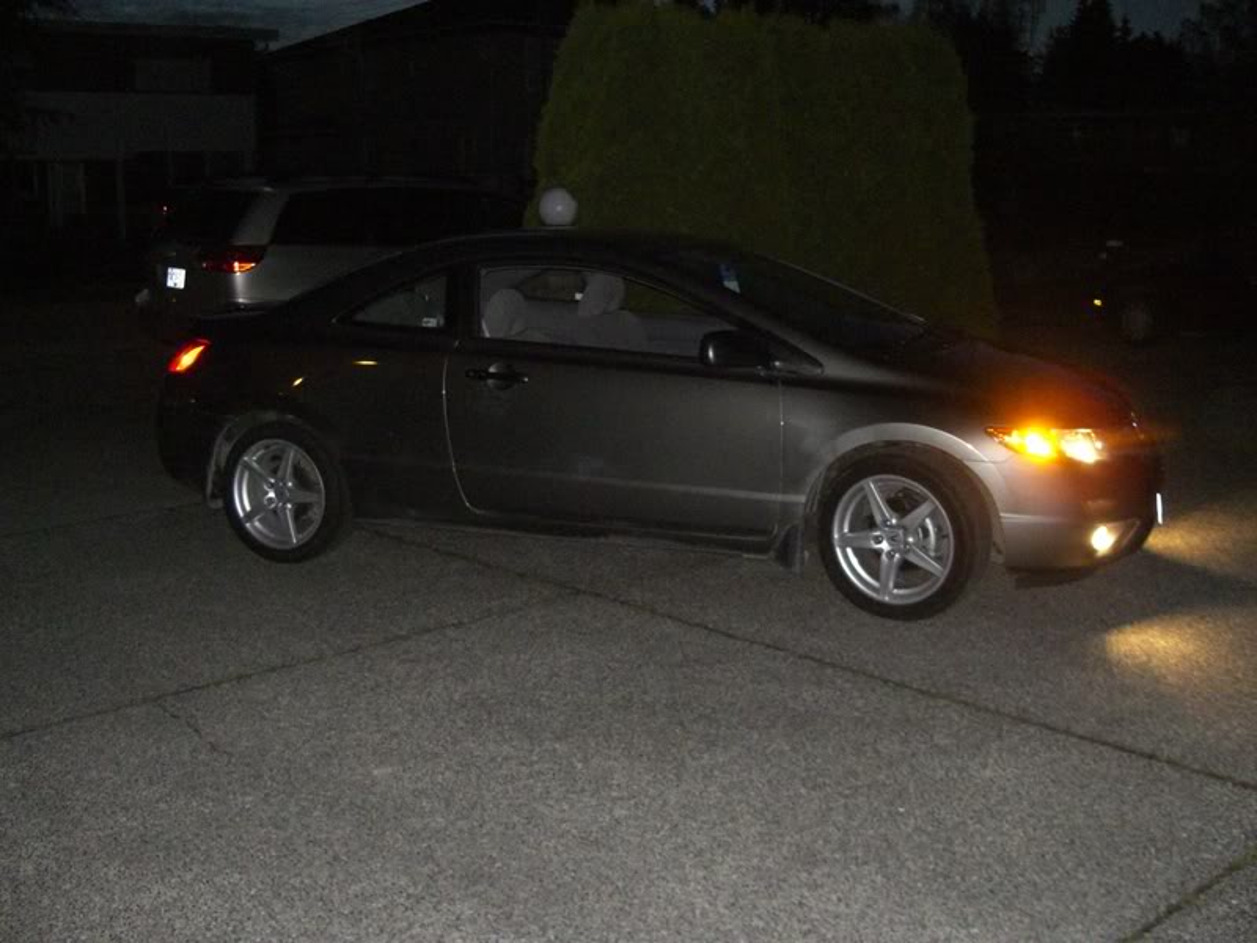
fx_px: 1380
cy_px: 472
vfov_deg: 37.7
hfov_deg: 49.0
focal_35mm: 38
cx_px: 628
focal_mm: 6.3
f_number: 3.1
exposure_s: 1/60
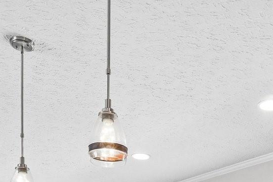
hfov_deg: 34.2
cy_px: 318
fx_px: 425
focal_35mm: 56
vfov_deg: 19.1
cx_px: 230
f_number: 8
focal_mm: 10
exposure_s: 1/10
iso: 400
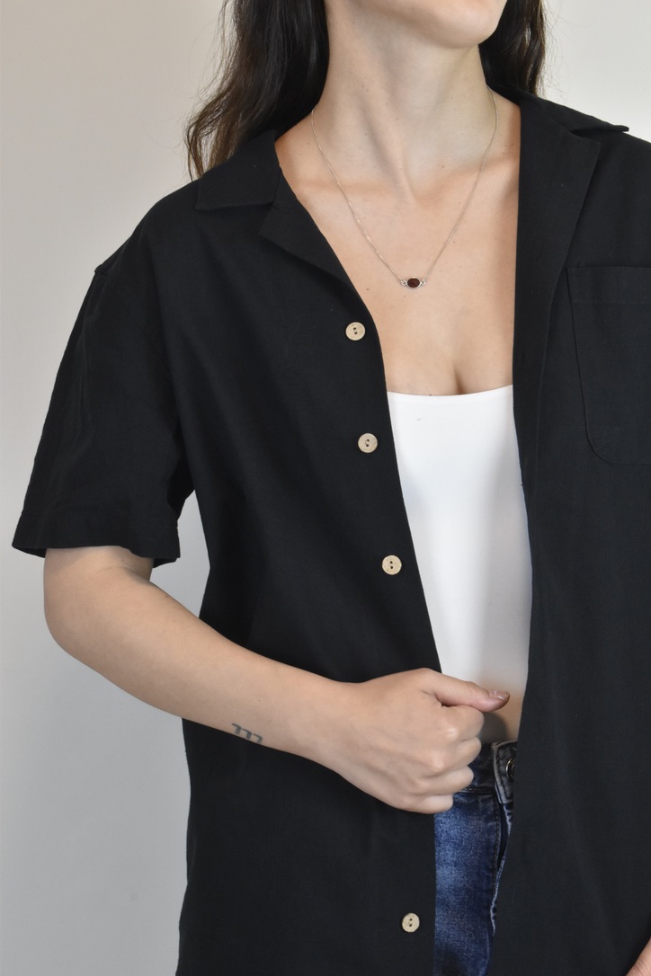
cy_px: 488
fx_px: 2238
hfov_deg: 16.6
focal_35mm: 82
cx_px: 326
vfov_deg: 24.6
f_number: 18
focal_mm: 55
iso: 1600
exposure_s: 1/30
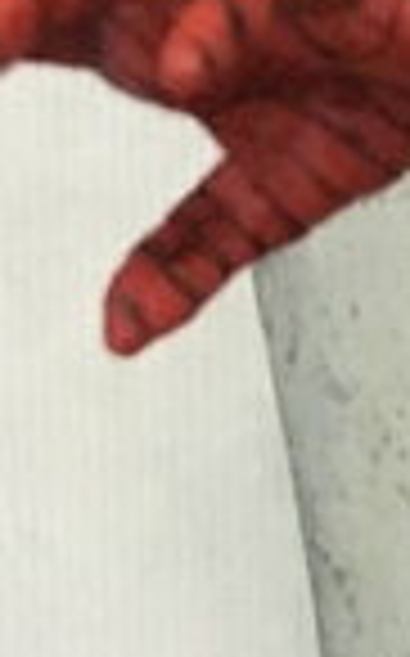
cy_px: 1192
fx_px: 3009
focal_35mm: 168
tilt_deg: -17.8
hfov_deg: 7.5
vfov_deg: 11.5
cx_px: 847
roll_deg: +2.9
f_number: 2.2
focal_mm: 4.15
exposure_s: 1/17
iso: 400
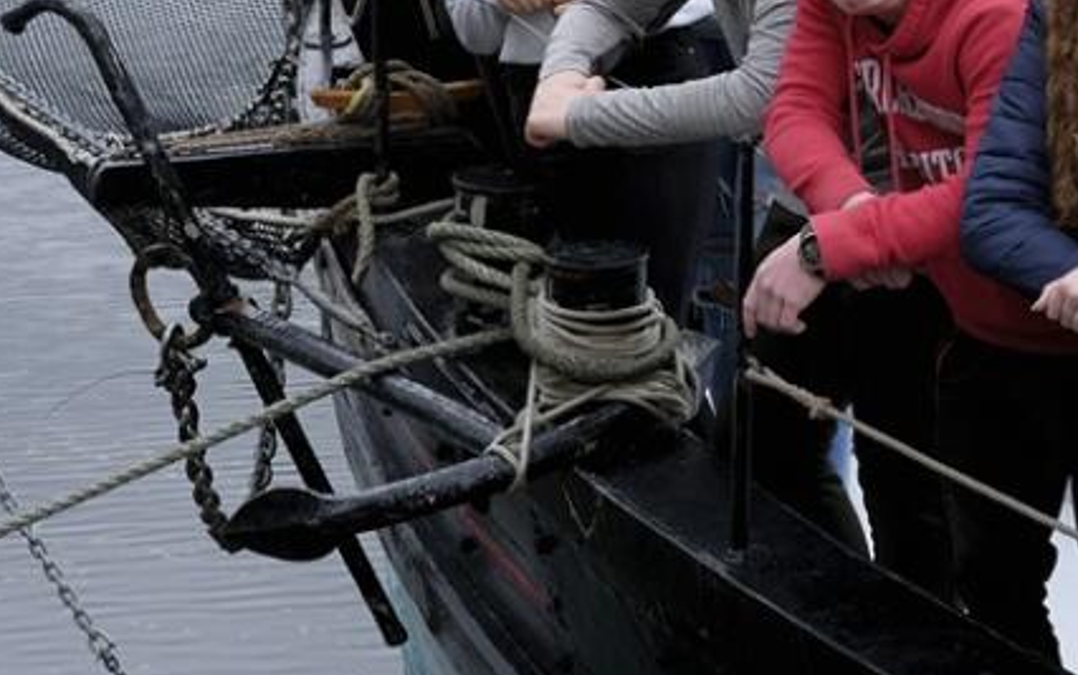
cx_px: 721
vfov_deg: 11.4
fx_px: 3352
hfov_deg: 18.2
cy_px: 5
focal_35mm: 114
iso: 200
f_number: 7.1
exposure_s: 1/180
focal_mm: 35
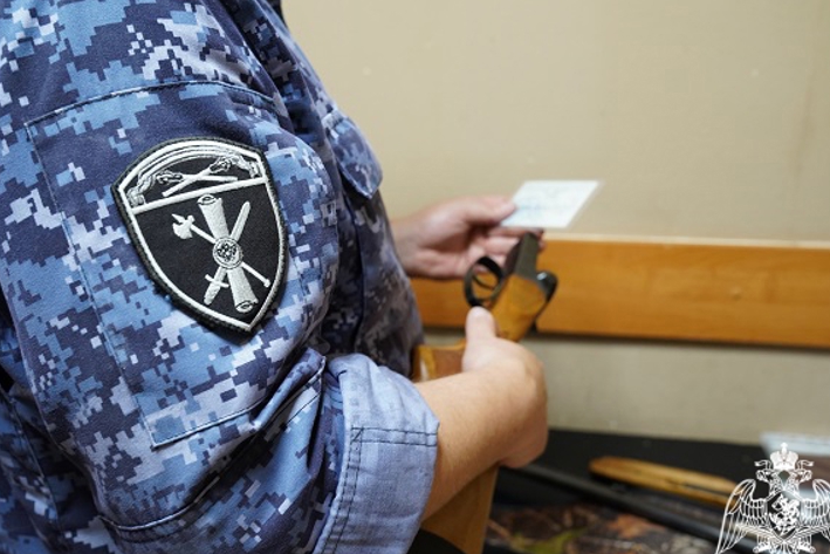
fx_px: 853
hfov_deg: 51.9
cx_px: 425
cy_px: 292
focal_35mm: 37
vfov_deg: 35.9
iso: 3200
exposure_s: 1/40
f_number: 5.6
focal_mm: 35
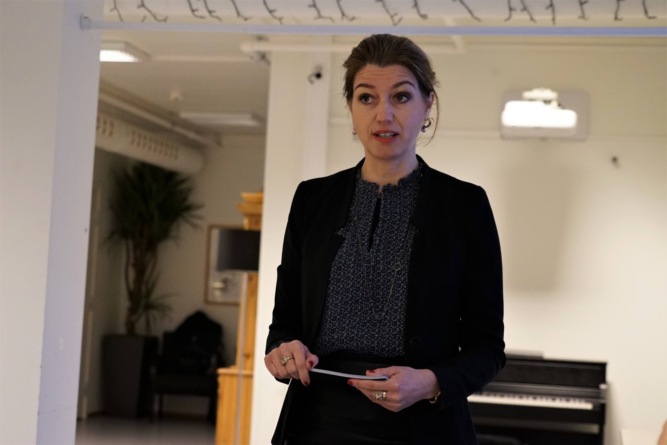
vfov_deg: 21.6
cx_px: 334
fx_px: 1168
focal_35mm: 63
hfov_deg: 31.9
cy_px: 222
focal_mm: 63
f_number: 5
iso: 8000
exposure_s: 1/160
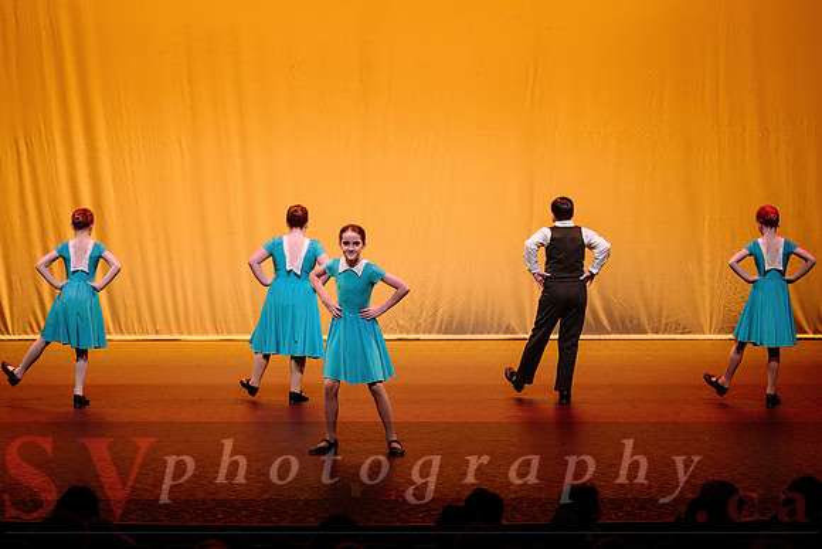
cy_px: 249
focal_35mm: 111
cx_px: 405
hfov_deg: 18.3
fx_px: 2546
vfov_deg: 12.3
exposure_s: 1/500
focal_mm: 102
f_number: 2.8
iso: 1250
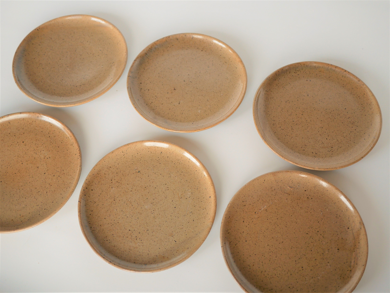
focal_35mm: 40
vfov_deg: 36.0
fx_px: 451
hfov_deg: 46.8
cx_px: 195
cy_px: 146
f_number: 1.7
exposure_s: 1/80
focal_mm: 20
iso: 200
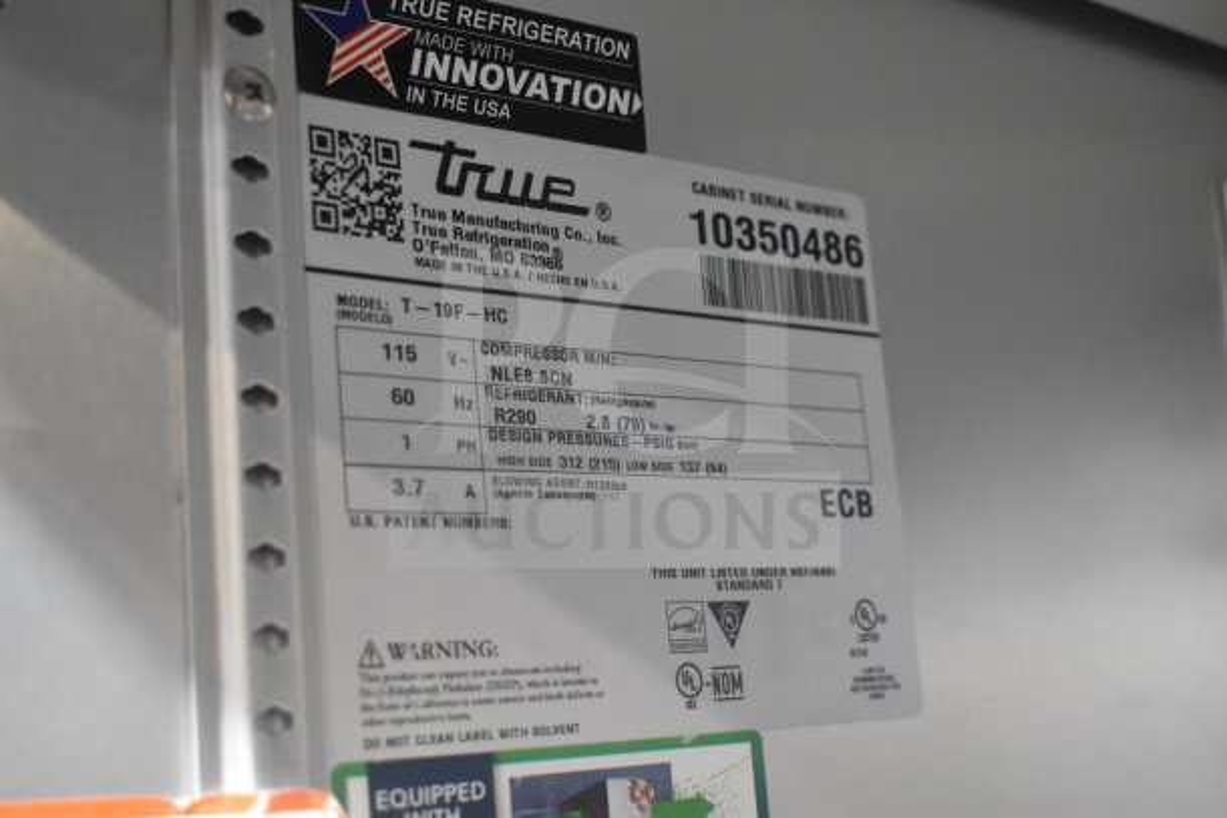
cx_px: 614
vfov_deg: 26.5
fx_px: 1739
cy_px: 409
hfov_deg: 38.9
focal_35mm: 51
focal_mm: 34
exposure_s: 1/50
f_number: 4.5
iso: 3200
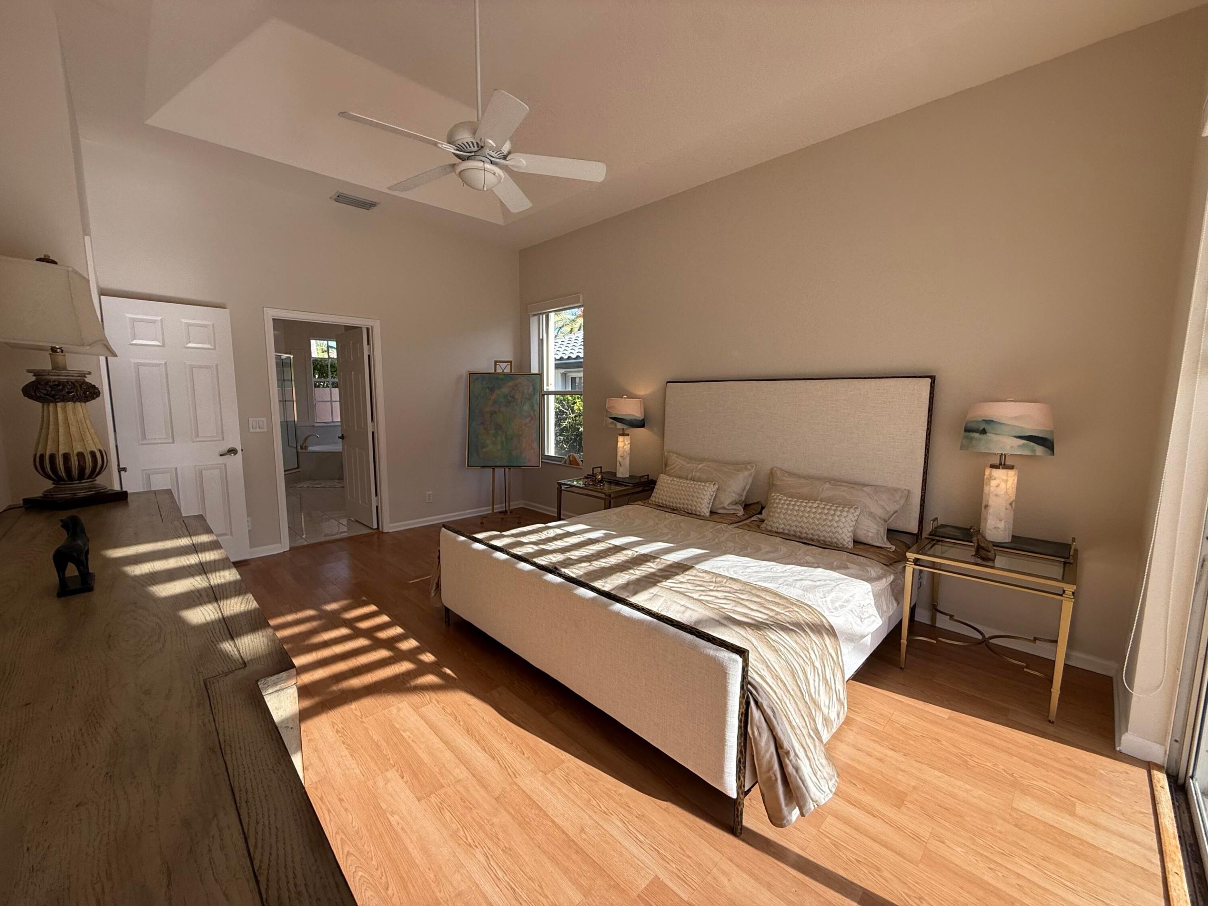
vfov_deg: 85.7
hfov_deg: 102.1
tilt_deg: -6.8
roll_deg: -0.5
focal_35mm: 14
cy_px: 453
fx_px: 489
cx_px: 604
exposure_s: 1/569
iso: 64
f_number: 2.2
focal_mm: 2.22
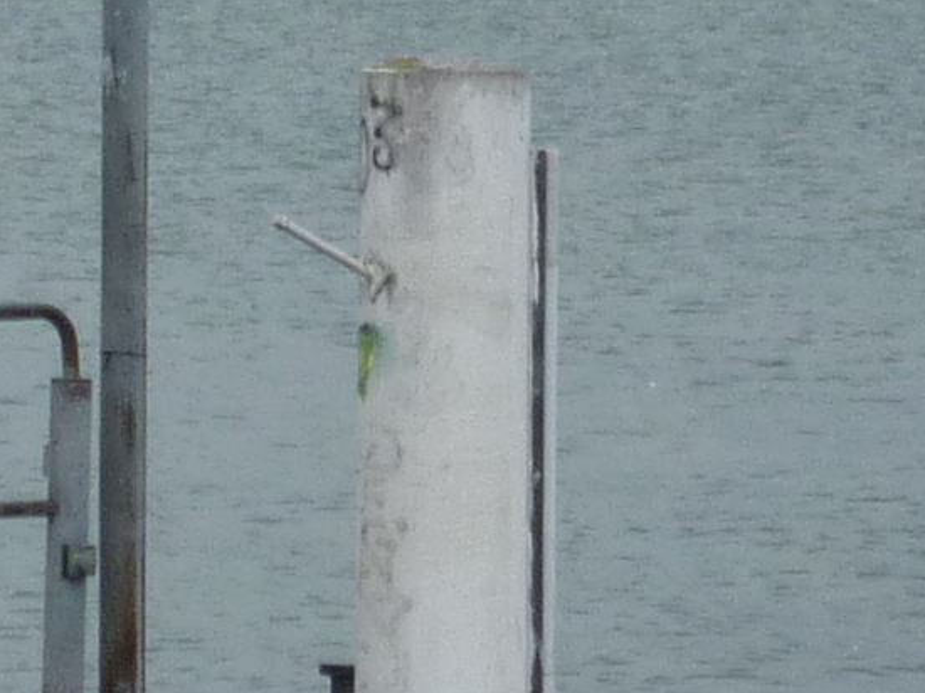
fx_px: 17014
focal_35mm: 637
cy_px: -622
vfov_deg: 2.3
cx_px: -459
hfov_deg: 3.1
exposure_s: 1/400
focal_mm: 15.8
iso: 100
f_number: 4.3
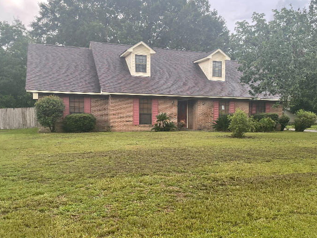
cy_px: 147
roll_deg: -2.5
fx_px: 357
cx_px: 210
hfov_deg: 47.1
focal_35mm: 39
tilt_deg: -3.1
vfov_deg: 36.6
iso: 40
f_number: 1.6
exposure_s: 1/121
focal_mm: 4.2
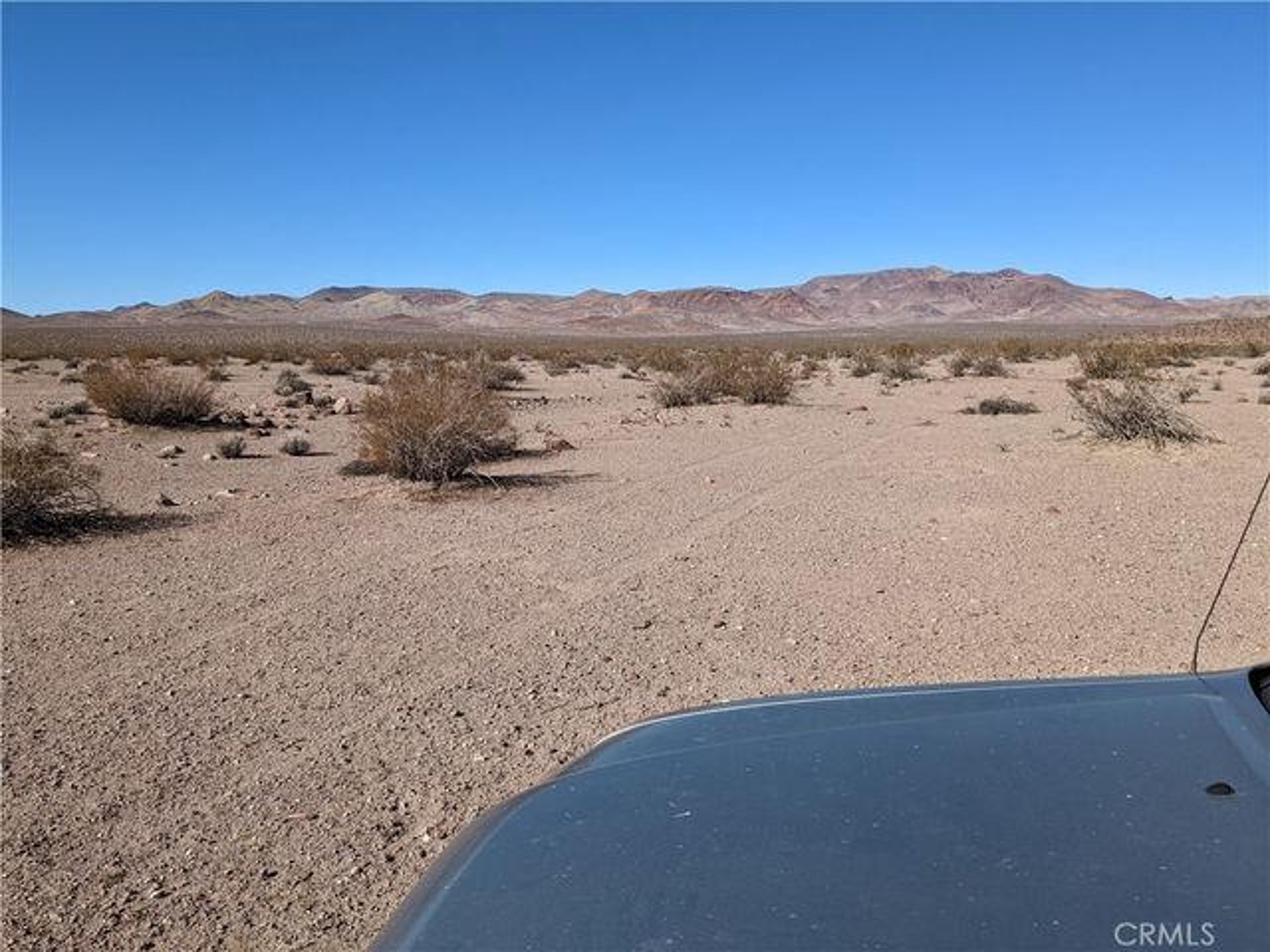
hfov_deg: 65.3
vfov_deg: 51.4
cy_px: 476
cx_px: 635
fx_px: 991
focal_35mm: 27
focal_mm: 4.38
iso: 58
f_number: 1.73
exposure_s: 1/3891
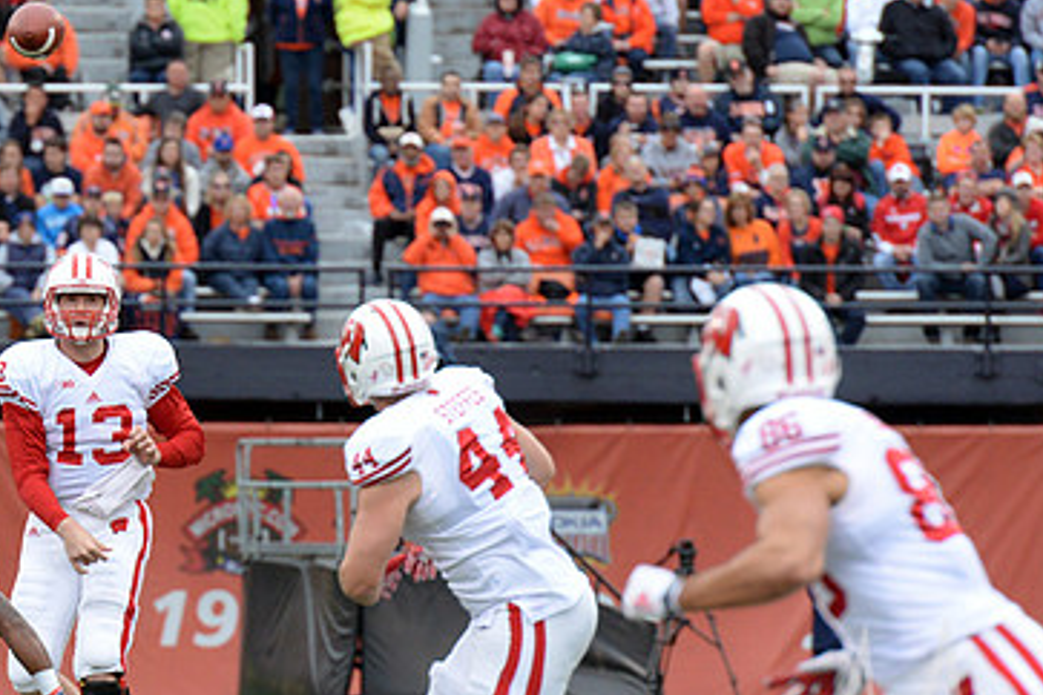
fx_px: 12979
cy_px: 518
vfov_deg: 3.1
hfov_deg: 4.6
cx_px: 351
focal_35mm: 448
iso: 1600
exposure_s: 1/800
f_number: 7.1
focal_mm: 280
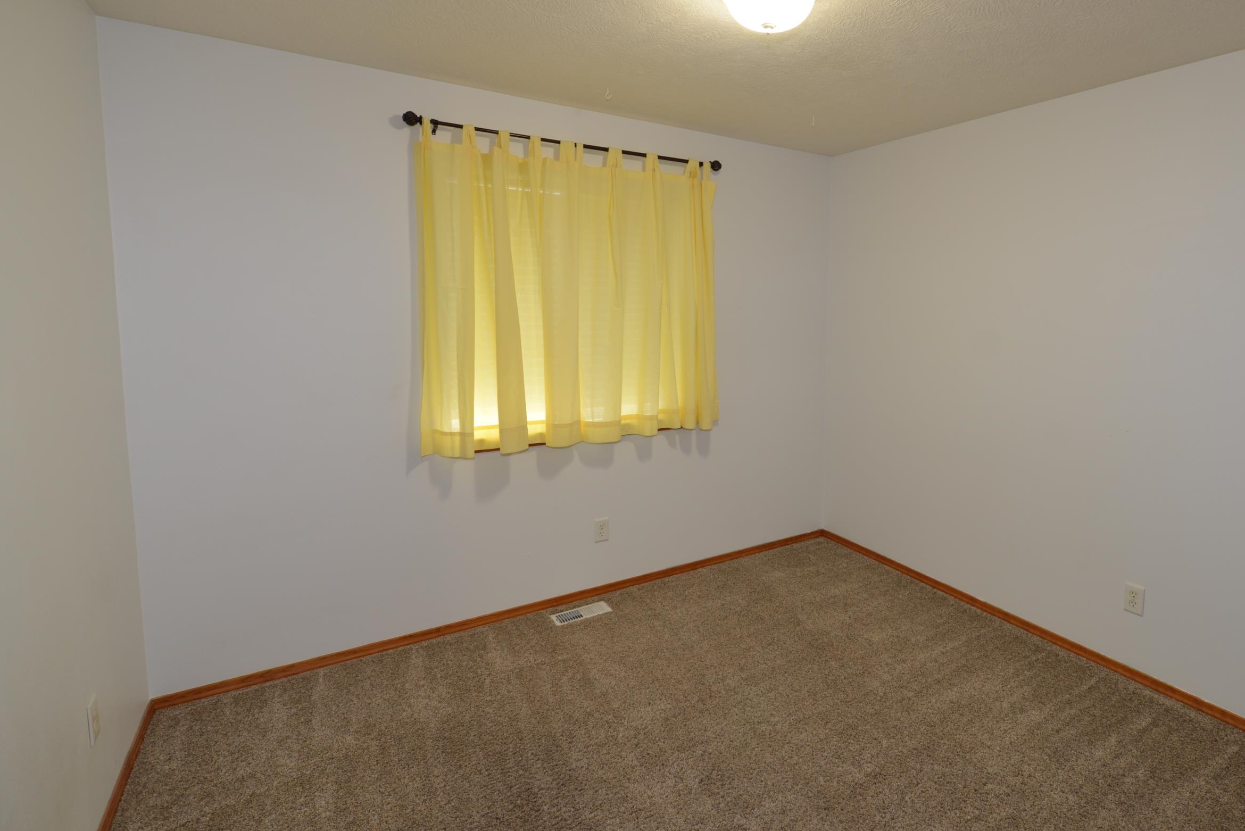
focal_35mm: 18
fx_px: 623
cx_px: 771
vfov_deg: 67.2
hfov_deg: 88.4
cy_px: 366
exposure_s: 1/60
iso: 250
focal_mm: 14
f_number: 4
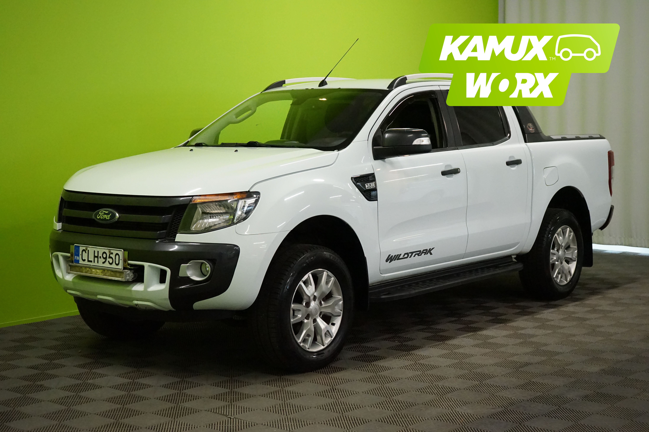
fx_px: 1028
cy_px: 216
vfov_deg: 23.8
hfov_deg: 35.1
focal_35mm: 57
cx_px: 324
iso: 8000
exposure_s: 1/800
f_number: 5
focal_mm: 57
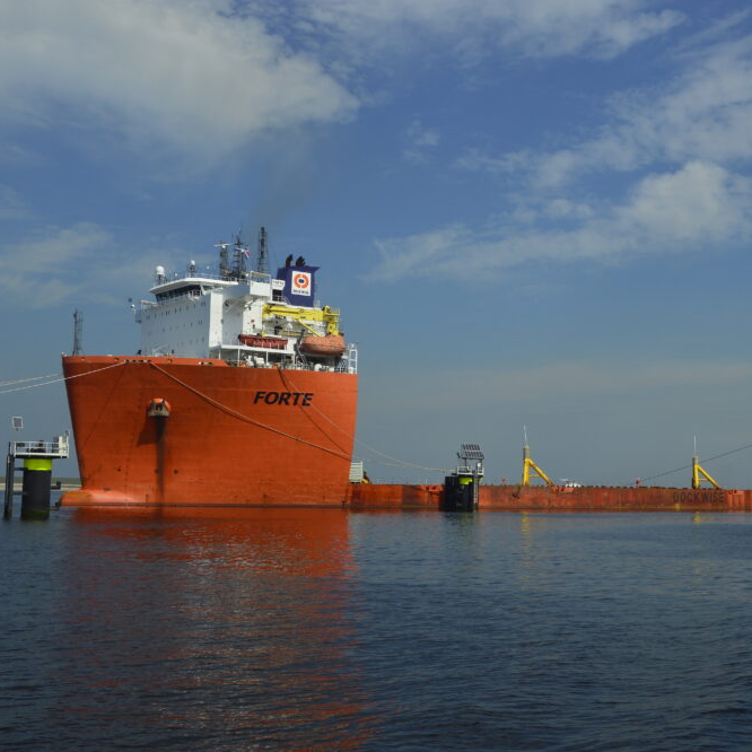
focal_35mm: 47
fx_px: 1155
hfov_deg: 35.7
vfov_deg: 36.1
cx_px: 493
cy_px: 373
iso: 100
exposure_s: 1/400
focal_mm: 24
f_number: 10
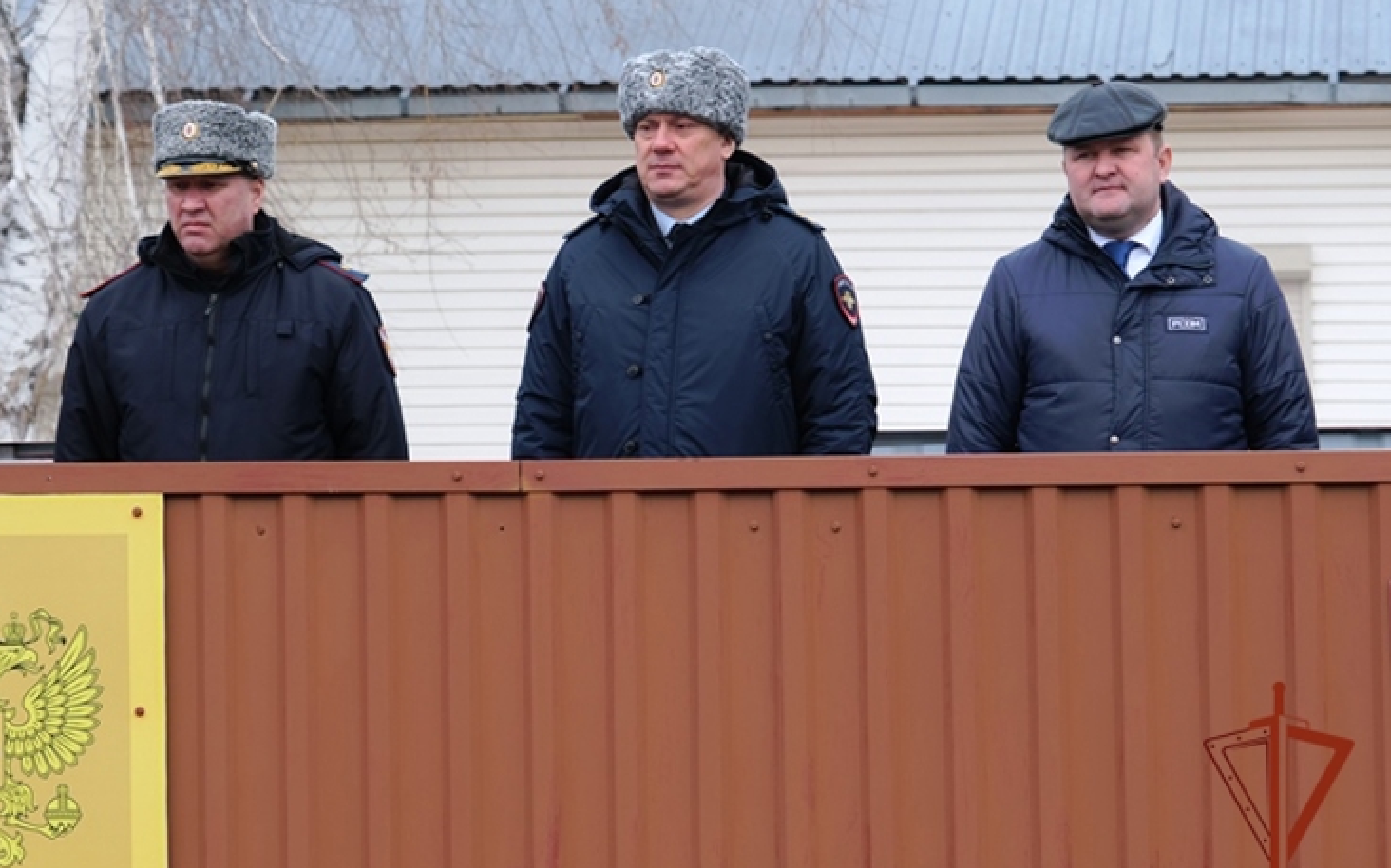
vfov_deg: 13.8
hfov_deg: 21.9
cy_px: 429
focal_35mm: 95
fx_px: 3600
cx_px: 683
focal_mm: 60.8
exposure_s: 1/150
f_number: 5.6
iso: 160
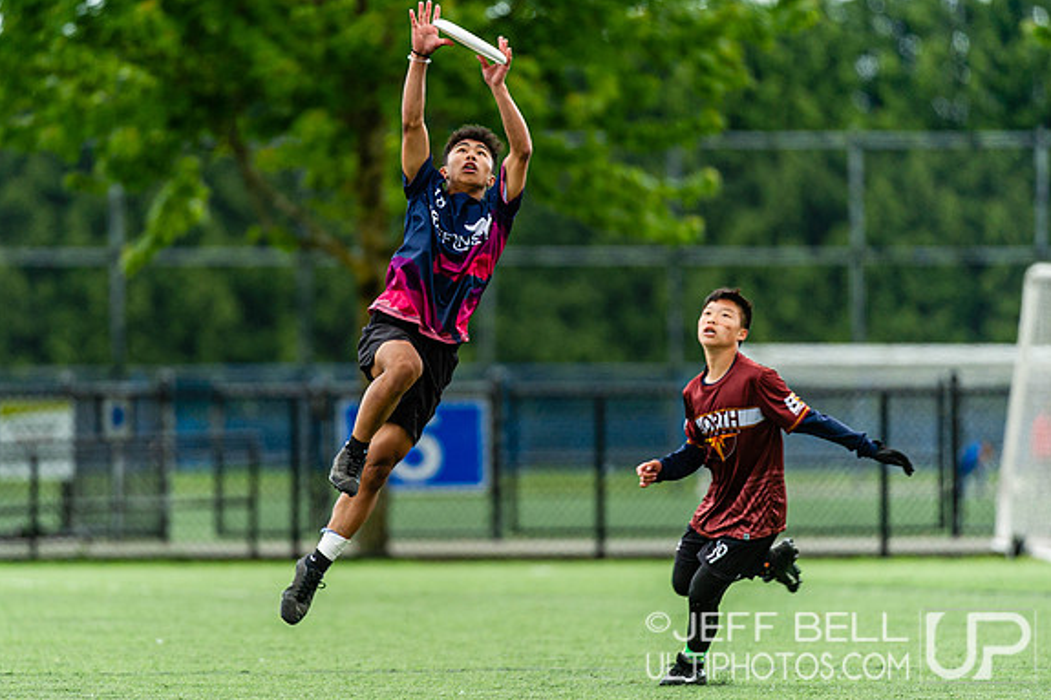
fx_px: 15760
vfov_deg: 2.5
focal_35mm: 540
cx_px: 426
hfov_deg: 3.8
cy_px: 361
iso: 400
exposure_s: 1/800
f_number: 4
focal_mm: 400
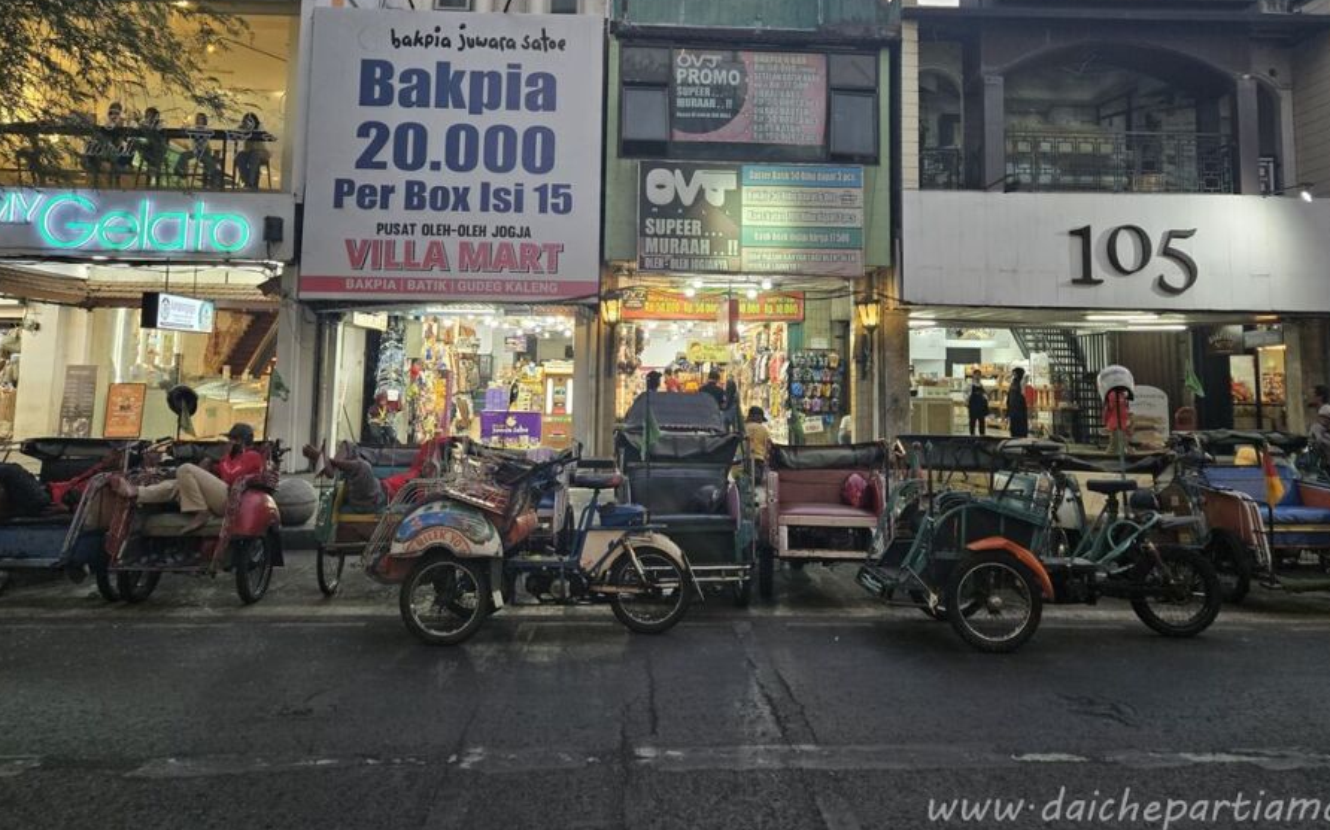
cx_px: 684
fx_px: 1015
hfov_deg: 66.5
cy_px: 264
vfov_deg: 43.8
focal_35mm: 28
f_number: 1.8
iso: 160
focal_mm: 5.4
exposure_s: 1/100
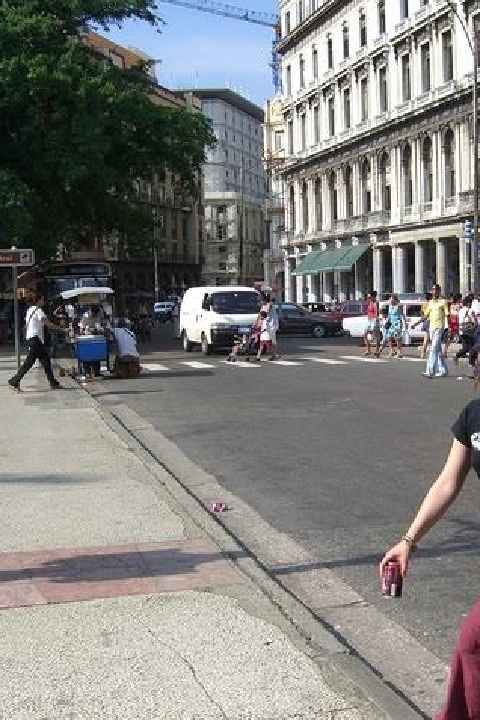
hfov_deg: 25.4
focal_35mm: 53
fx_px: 1060
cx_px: 297
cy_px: 361
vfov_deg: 37.5
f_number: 4
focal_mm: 7.9
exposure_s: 1/640
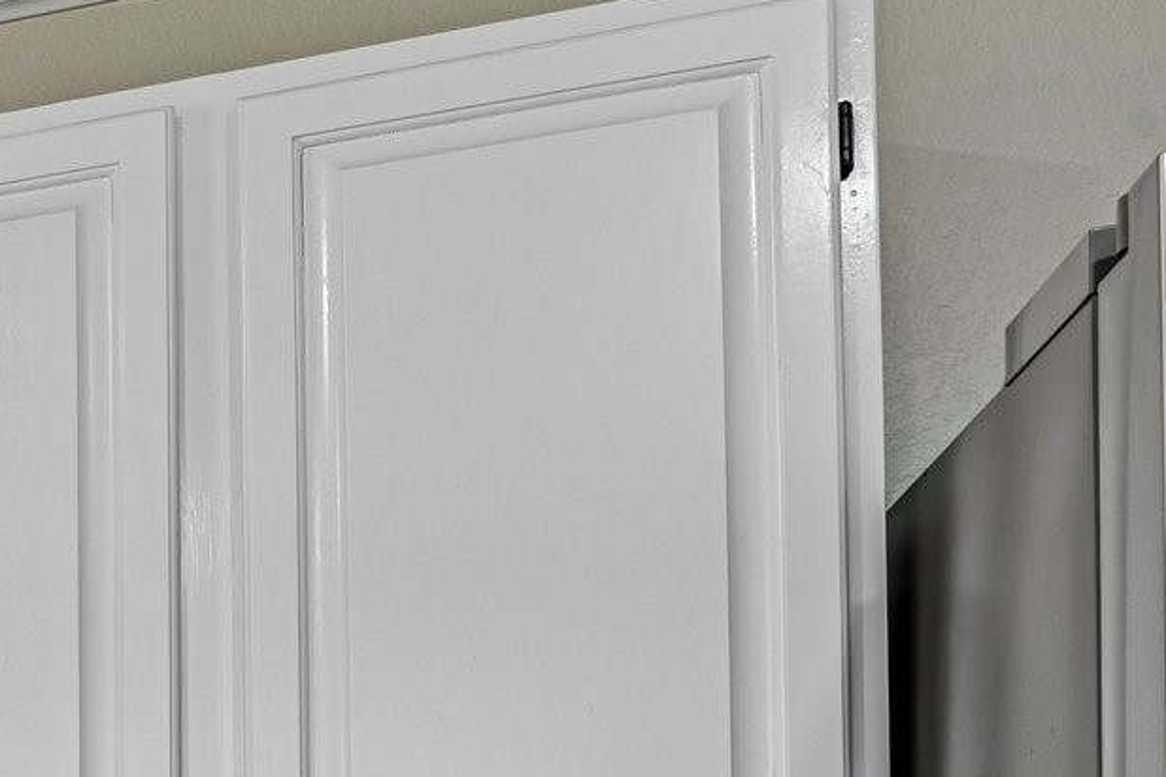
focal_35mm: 63
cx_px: -687
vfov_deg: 19.3
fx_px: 2040
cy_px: 1114
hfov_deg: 23.6
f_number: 8
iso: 400
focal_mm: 19
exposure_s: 1/15
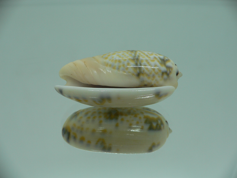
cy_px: 89
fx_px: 240
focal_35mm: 35
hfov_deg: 52.6
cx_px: 118
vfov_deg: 40.7
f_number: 2.8
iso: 80
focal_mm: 4.6
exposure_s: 1/60
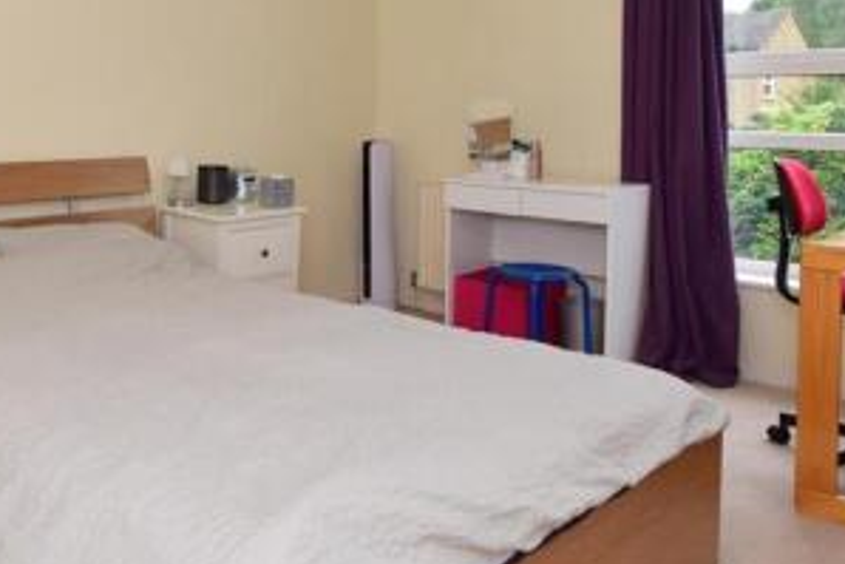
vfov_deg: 38.5
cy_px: 112
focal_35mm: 33
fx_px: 775
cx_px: 167
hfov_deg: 53.4
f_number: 9
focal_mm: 10
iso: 400
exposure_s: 1/60
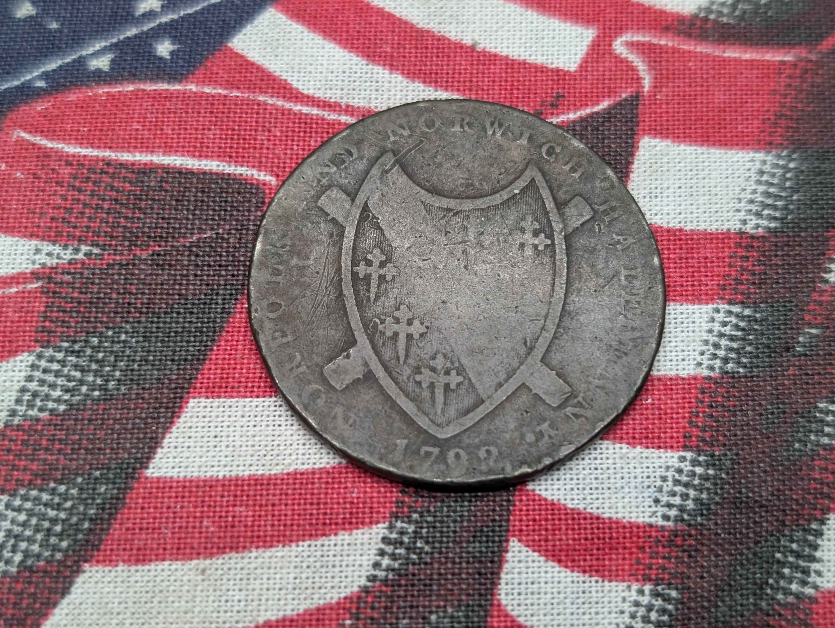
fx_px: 1184
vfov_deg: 29.7
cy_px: 314
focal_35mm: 49
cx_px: 418
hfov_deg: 38.9
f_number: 1.68
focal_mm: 6.9
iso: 161
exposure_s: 1/160
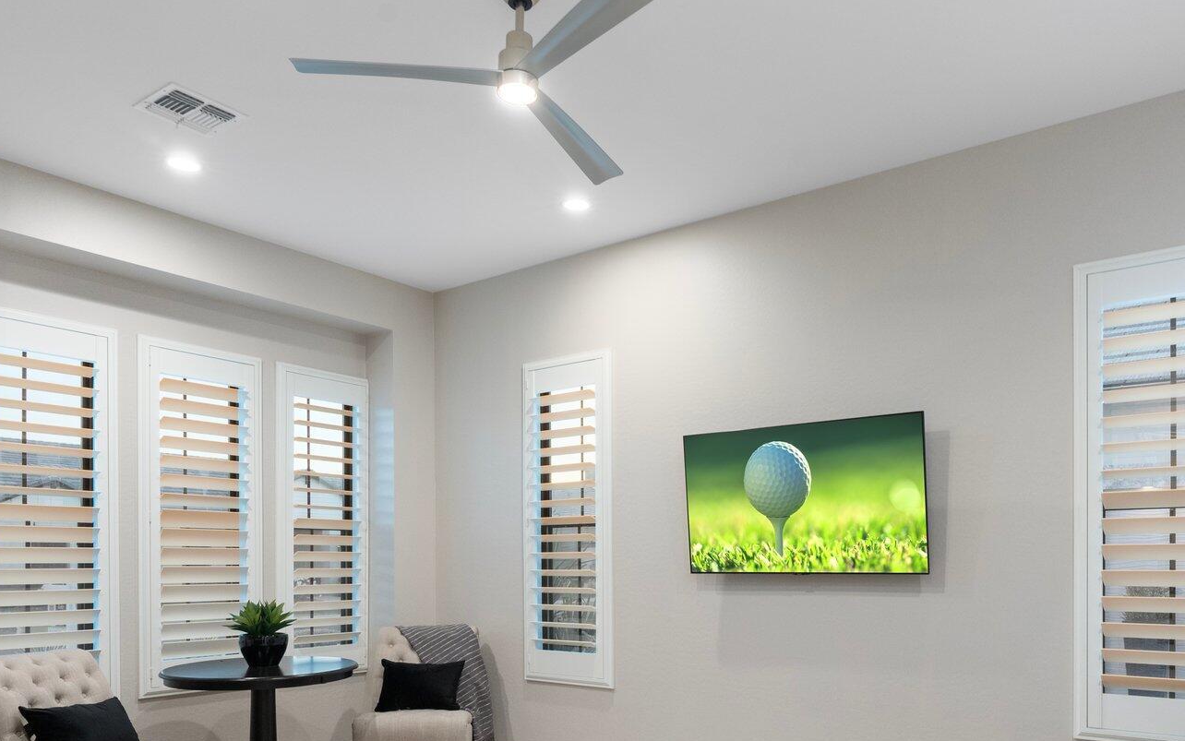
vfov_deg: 45.7
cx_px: 668
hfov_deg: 70.1
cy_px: 569
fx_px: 840
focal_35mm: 26
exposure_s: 1/1.67
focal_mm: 16
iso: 1000
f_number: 8
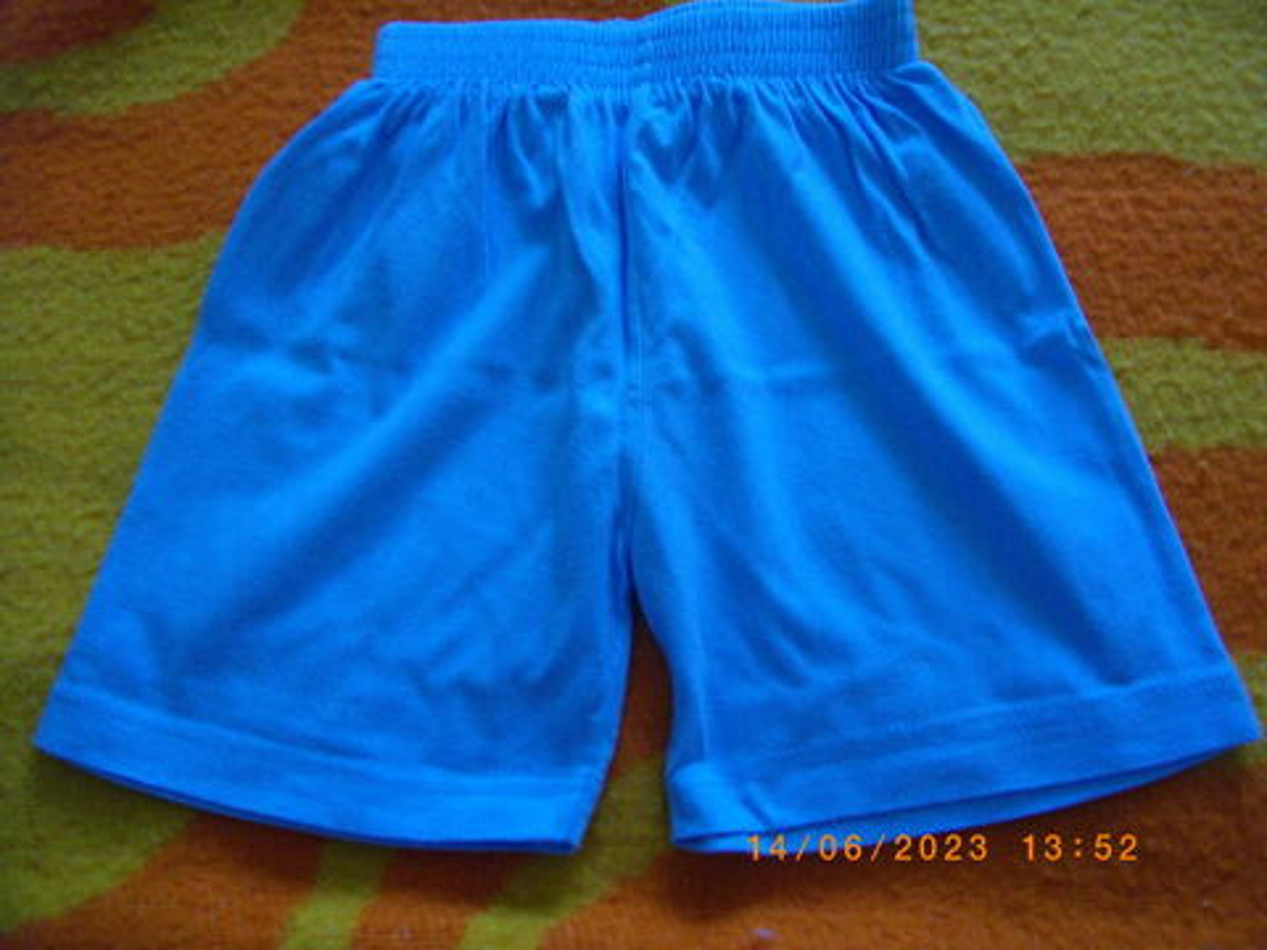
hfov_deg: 56.8
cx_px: 634
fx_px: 1171
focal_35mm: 32
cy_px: 475
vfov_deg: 44.2
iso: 337
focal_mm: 5.7
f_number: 2.9
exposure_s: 1/50
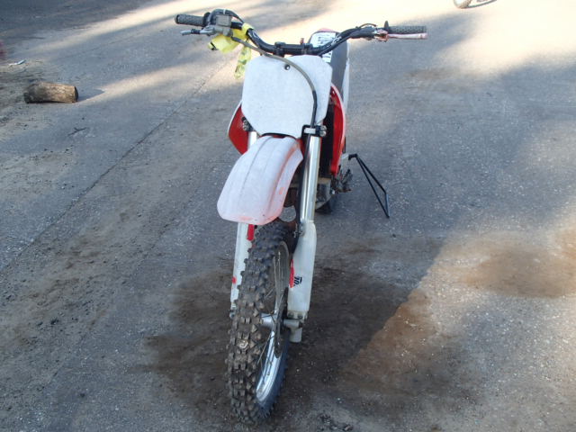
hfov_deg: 51.4
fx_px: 599
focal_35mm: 36
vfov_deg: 39.7
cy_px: 216
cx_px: 288
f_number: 4.5
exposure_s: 1/100
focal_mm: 6.45
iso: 100
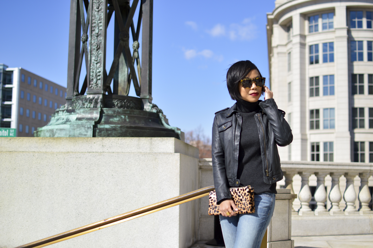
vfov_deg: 25.7
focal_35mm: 52
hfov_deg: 37.9
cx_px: 186
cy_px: 124
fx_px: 543
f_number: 2.2
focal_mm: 35
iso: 100
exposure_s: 1/3200
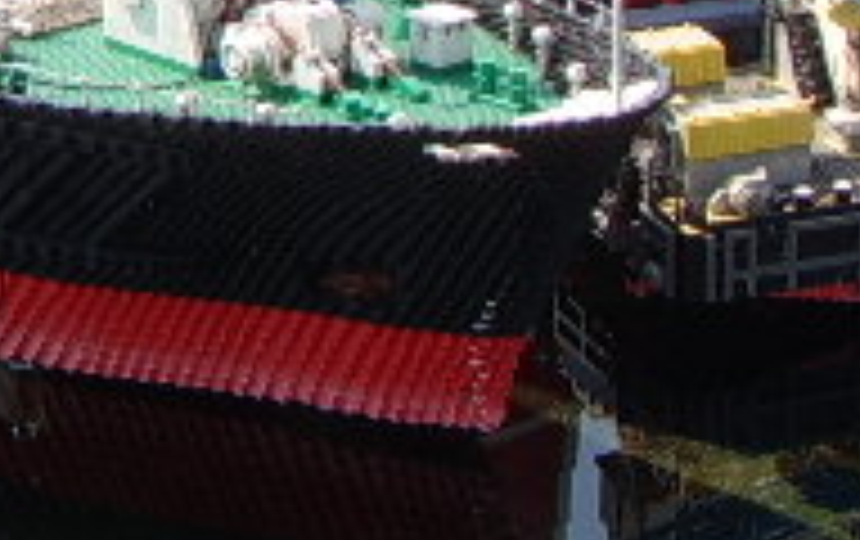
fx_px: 3826
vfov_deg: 7.9
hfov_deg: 12.8
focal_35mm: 163
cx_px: 369
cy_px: -243
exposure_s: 1/192
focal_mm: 11.93
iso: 50
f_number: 4.9
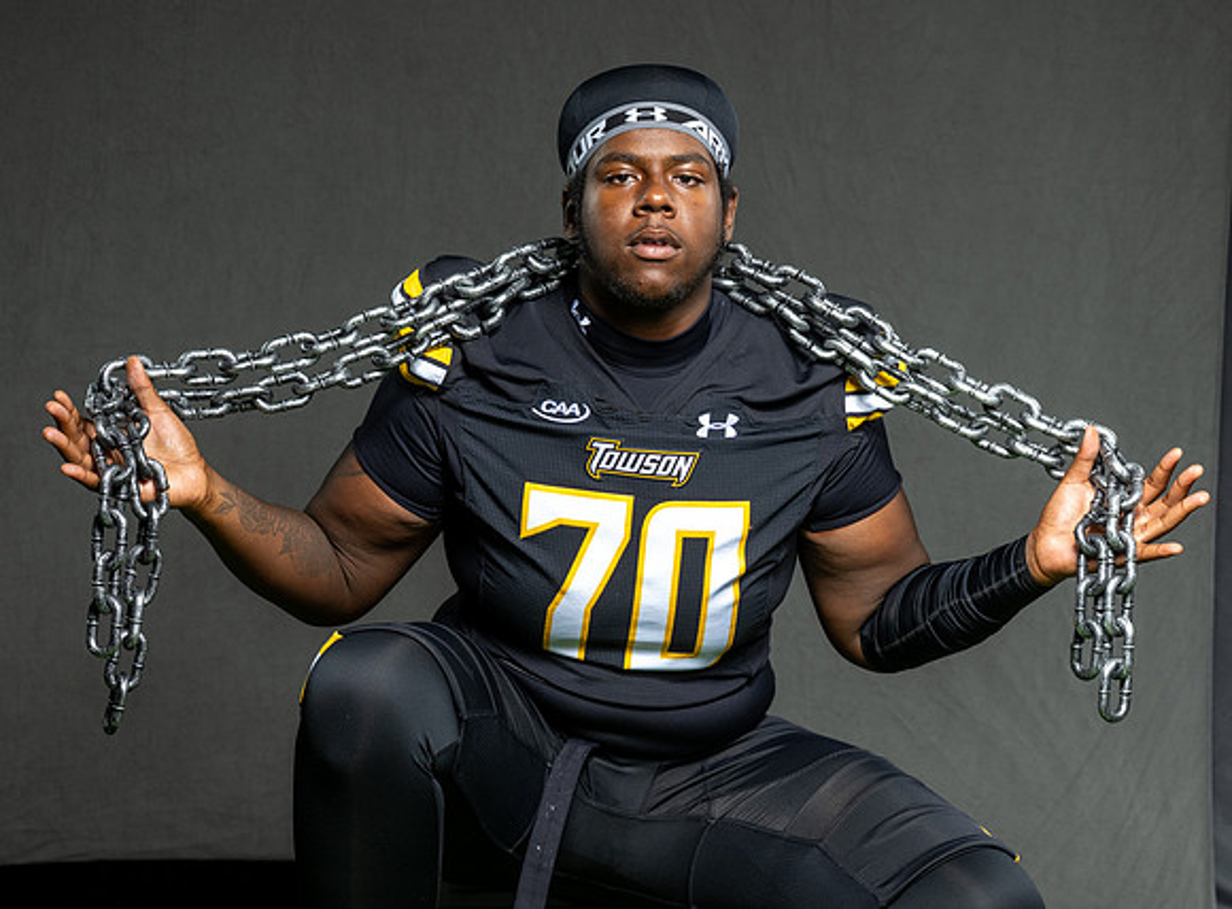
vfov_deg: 13.1
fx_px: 3954
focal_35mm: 112
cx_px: 742
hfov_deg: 17.7
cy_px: 462
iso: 200
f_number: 7.1
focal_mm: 70
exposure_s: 1/200
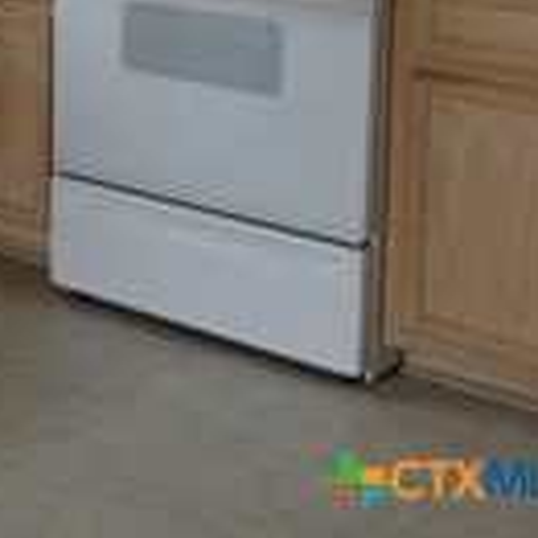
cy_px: -60
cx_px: -193
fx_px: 1653
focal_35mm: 94
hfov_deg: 17.2
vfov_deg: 17.8
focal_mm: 4.28
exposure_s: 1/120
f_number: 2.4
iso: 80
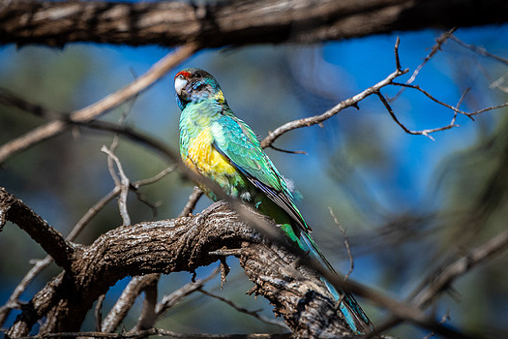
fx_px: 11344
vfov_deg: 1.7
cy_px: 147
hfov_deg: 2.6
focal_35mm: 804
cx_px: 249
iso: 1000
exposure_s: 1/4000
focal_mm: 400
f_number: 5.6
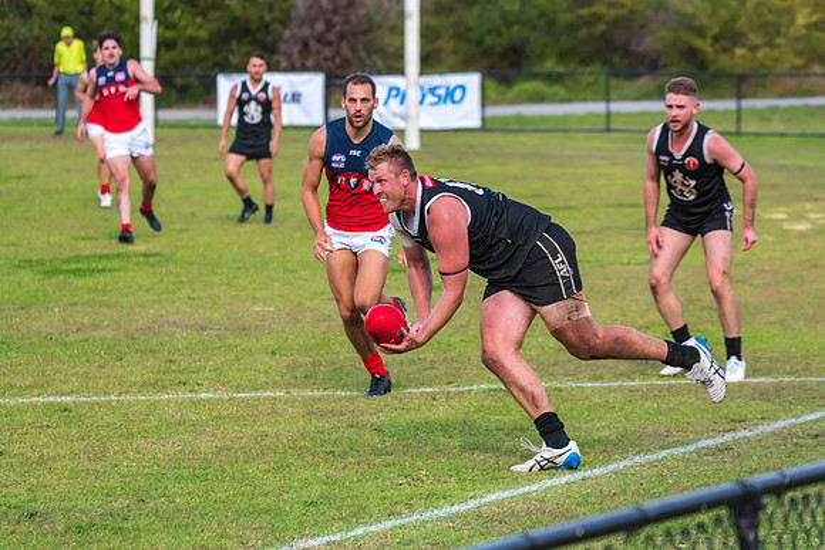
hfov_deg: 10.8
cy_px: 275
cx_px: 412
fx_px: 4355
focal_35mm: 190
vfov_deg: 7.2
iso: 1000
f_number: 6.3
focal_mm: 190
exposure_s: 1/1250
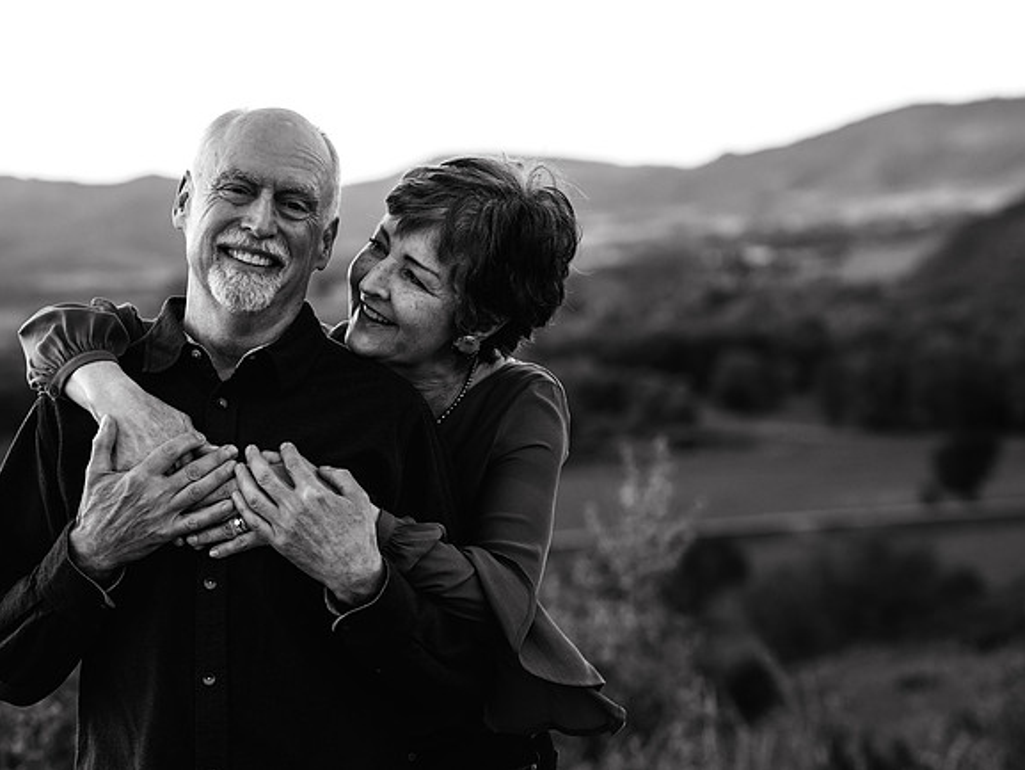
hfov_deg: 19.8
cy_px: 385
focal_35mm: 99
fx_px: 2932
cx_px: 512
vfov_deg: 14.9
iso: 800
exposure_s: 1/160
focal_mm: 91
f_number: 4
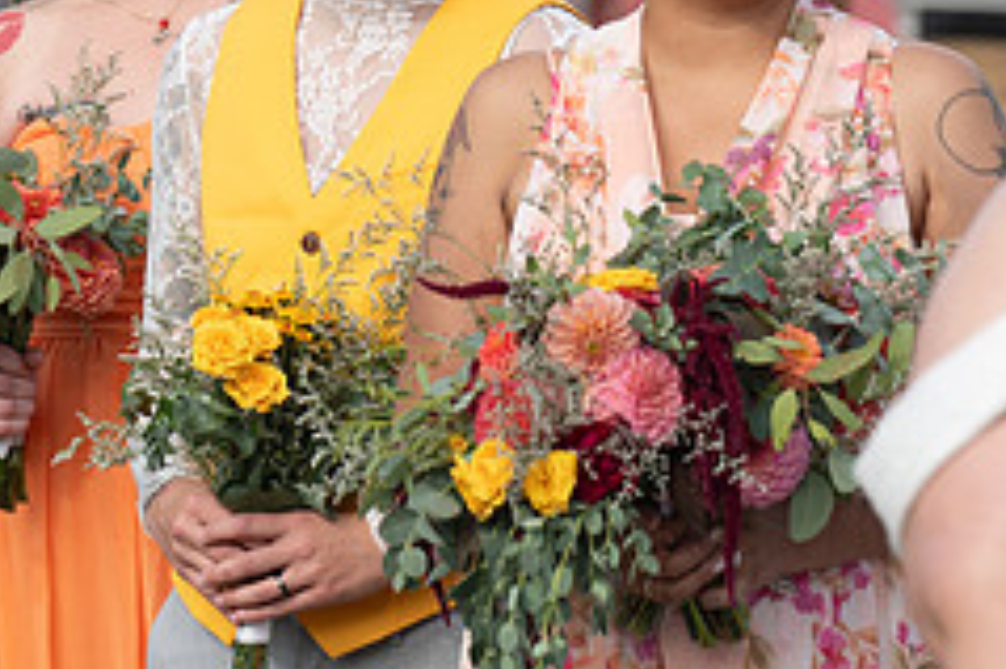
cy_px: 103
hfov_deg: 5.7
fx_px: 10164
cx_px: 320
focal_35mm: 364
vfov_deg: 3.8
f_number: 4.5
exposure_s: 1/1600
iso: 400
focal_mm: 150
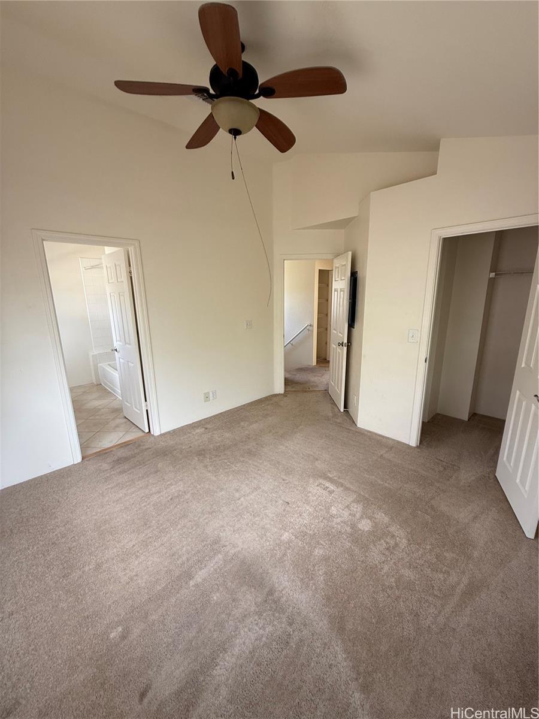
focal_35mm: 14
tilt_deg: -11.7
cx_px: 270
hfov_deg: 85.7
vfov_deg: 102.1
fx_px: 291
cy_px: 360
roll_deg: +1.2
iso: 100
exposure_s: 1/99
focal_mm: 2.22
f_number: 2.2
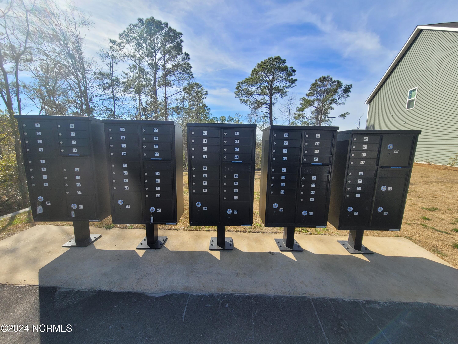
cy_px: 172
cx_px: 229
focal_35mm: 13
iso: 50
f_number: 2.2
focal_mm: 2.2
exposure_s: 1/1297
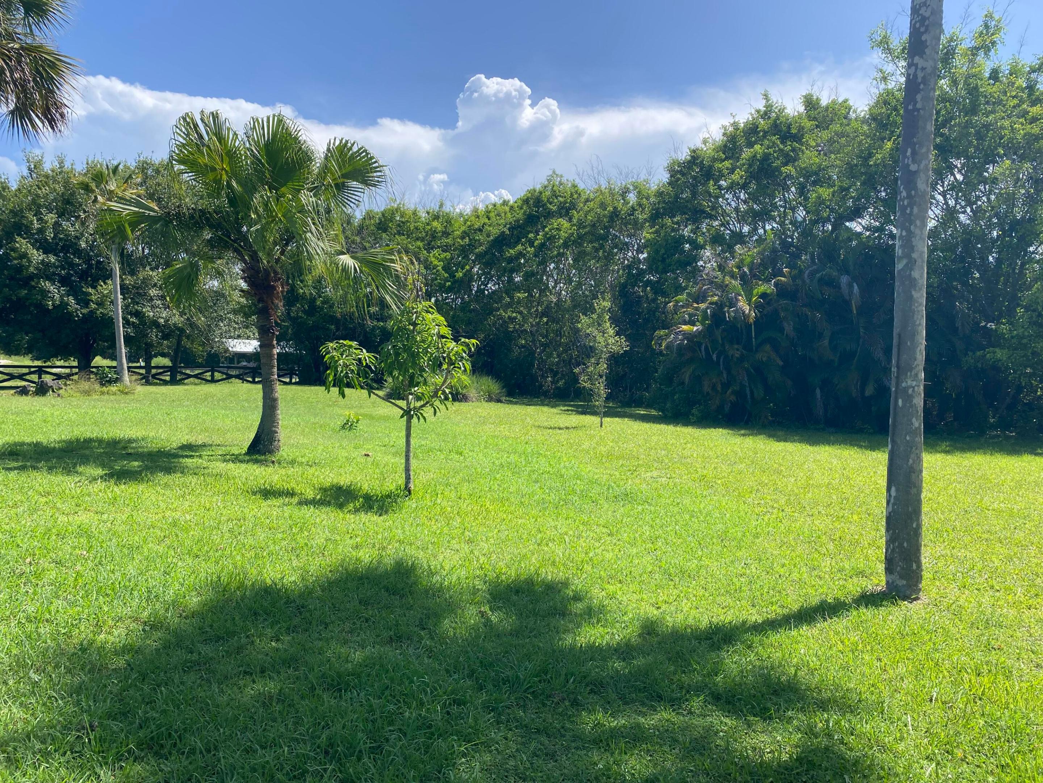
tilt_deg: -2.0
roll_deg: +0.0
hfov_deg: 67.3
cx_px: 522
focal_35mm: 26
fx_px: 783
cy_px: 392
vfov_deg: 53.1
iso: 32
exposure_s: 1/1779
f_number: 1.8
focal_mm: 4.25
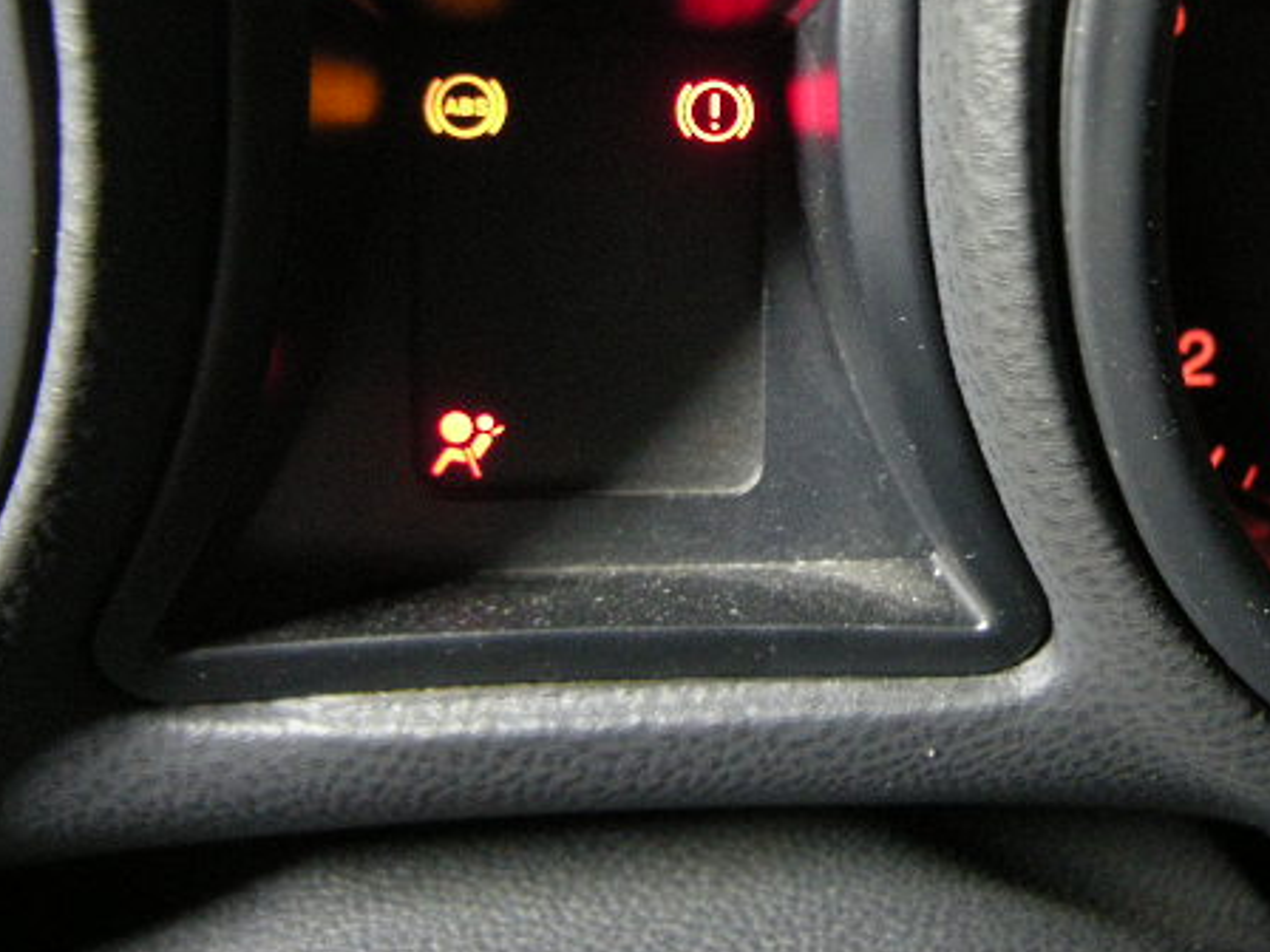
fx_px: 1468
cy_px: 280
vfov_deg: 35.4
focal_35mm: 40
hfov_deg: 45.8
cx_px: 890
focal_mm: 4.7
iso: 400
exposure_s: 1/12.8
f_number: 2.8
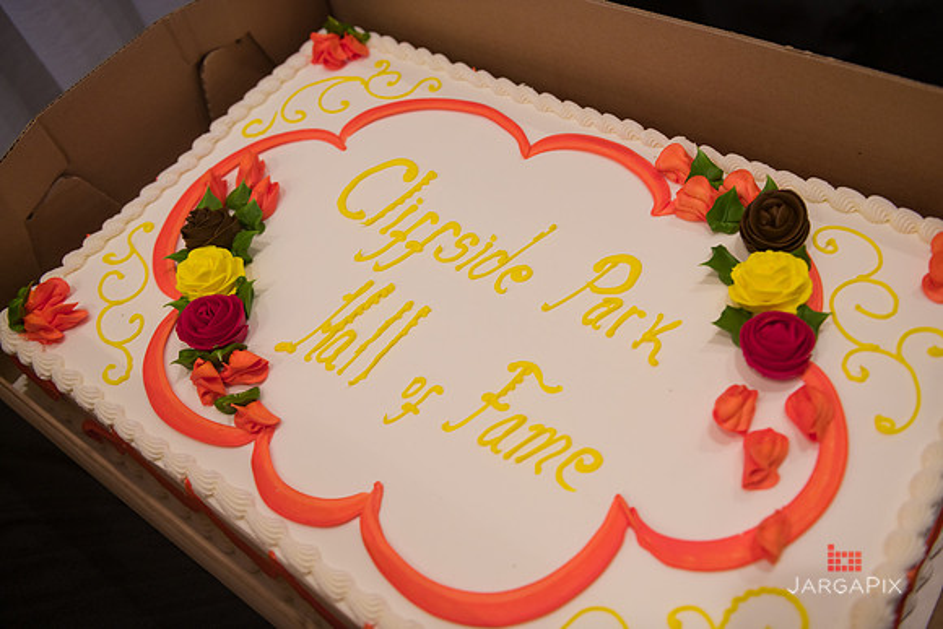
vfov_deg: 41.1
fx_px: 838
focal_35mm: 32
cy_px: 314
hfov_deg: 58.7
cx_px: 472
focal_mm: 32
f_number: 3.2
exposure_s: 1/125
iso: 1000
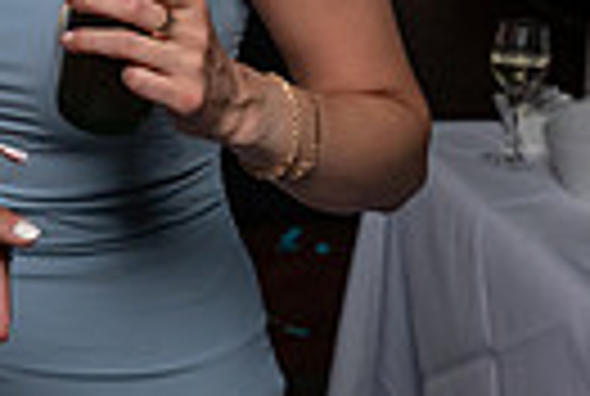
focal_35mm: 143
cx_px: -257
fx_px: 2349
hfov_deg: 13.6
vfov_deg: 9.5
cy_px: -79
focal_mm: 32
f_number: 5.6
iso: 2000
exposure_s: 1/200
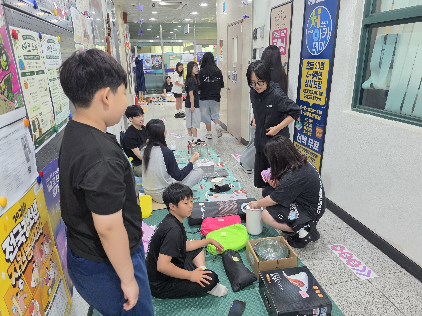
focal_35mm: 23
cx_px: 211
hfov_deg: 73.9
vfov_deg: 58.9
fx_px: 280
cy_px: 158
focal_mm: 6.5
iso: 500
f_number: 1.4
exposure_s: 1/120
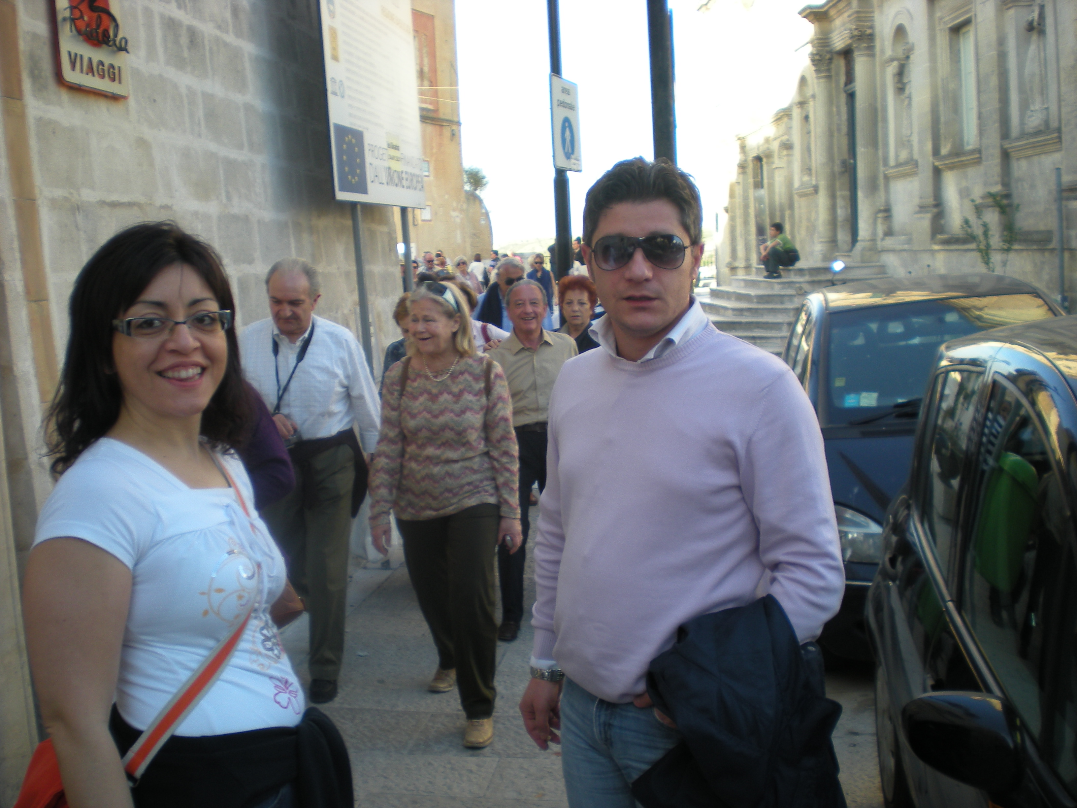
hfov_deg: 49.0
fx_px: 1182
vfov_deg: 37.7
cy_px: 404
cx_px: 538
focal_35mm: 38
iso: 64
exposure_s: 1/125
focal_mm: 6.3
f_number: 3.1
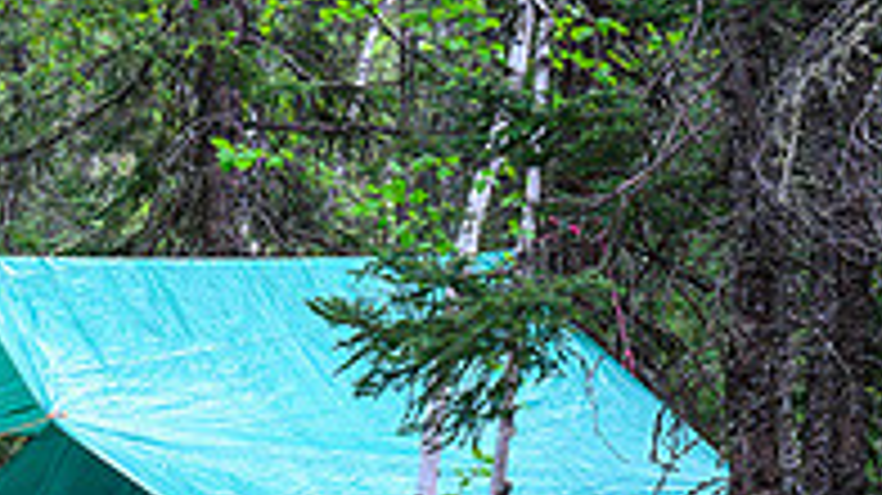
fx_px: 2828
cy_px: 490
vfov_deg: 9.9
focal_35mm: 121
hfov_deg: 17.2
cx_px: -63
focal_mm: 26.5
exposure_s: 1/80
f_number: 8
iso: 500
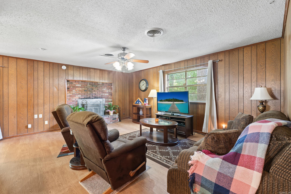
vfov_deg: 77.3
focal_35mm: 15
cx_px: 146
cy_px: 97
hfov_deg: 100.4
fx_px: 121
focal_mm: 10
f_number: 9
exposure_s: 3.2
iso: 200
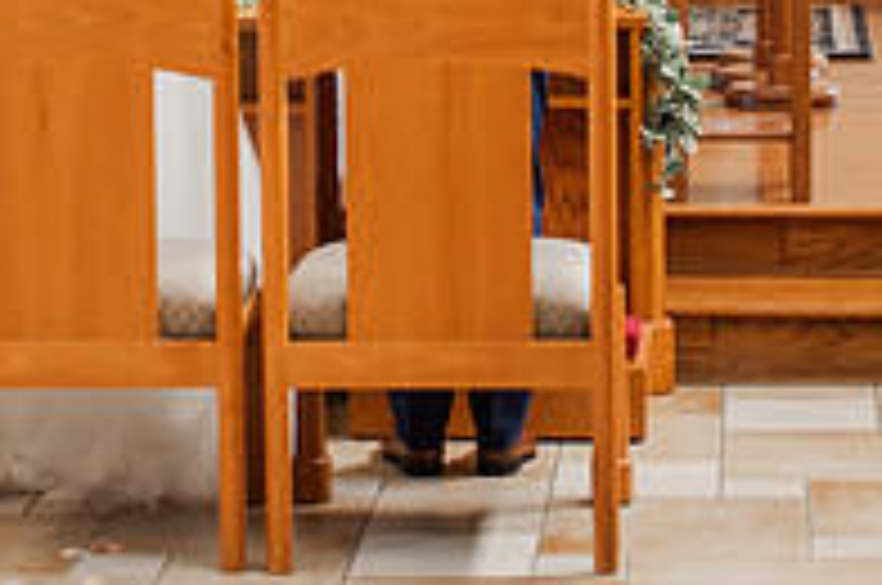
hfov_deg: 12.8
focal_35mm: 161
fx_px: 3938
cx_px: 441
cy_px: -225
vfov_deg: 8.4
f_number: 2.8
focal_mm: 70
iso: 400
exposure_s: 1/200
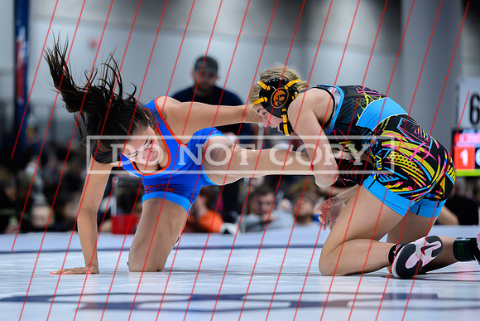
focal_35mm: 173
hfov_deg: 11.9
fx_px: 2305
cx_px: 164
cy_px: 156
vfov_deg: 7.9
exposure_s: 1/800
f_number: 2.8
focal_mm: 130
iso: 10000
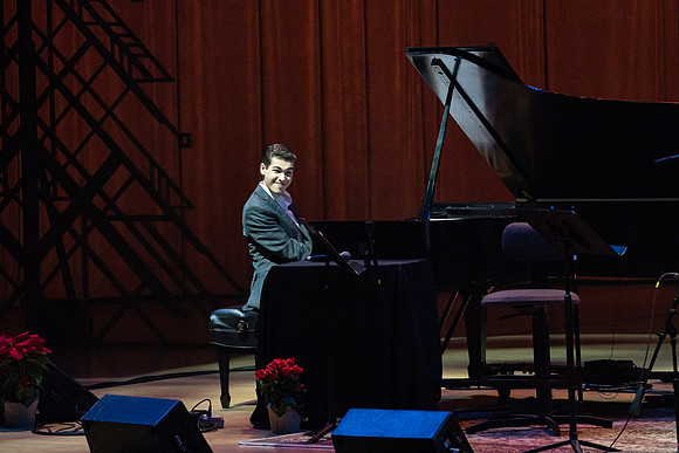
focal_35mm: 274
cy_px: 187
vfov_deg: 5.0
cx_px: 290
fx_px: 5173
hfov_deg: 7.5
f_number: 6.3
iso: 2500
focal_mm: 200
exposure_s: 1/250
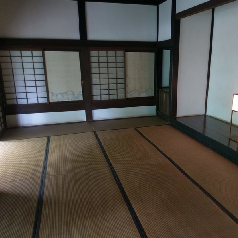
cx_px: 146
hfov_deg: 52.1
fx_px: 241
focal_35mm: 31
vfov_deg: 52.5
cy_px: 119
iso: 400
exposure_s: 1/24
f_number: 1.8
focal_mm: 4.58
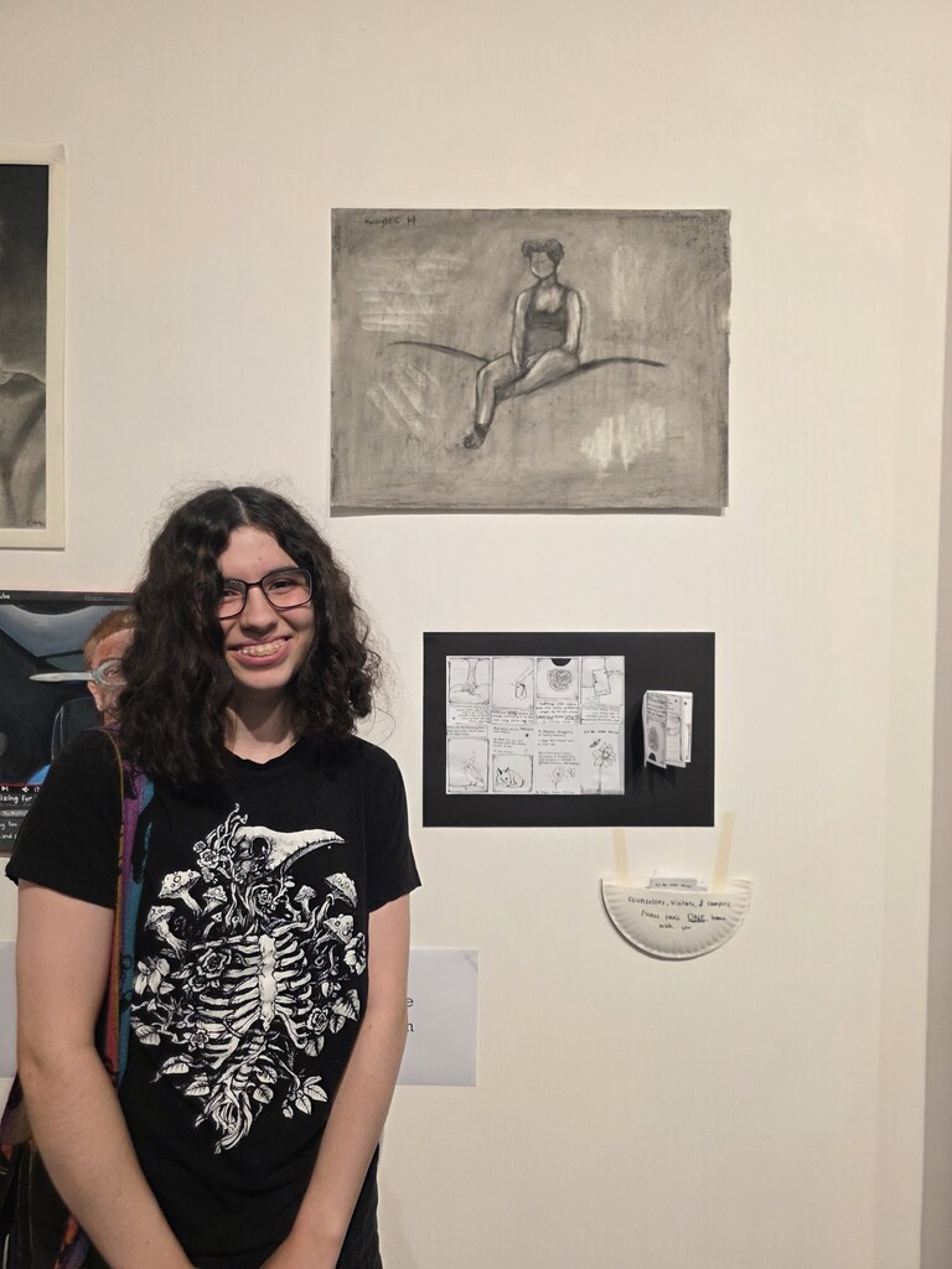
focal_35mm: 23
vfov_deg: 73.9
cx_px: 476
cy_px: 634
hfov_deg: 58.9
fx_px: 843
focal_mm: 6.3
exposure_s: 1/120
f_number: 1.7
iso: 320
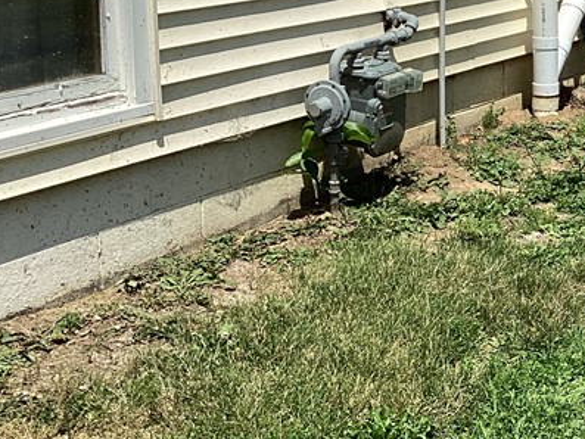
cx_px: 678
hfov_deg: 22.7
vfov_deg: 18.3
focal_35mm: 80
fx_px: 1352
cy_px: 85
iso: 25
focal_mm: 3.3
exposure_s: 1/1698
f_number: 2.4
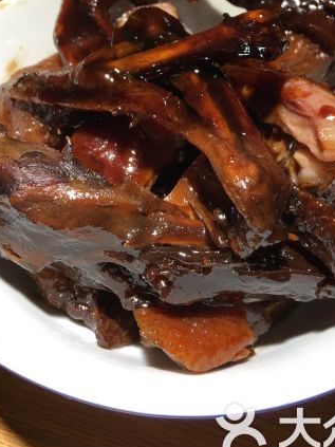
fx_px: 620
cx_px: 203
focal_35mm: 48
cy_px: 114
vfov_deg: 38.7
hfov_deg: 30.2
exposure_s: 1/33
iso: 25
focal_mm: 4.15
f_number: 2.2
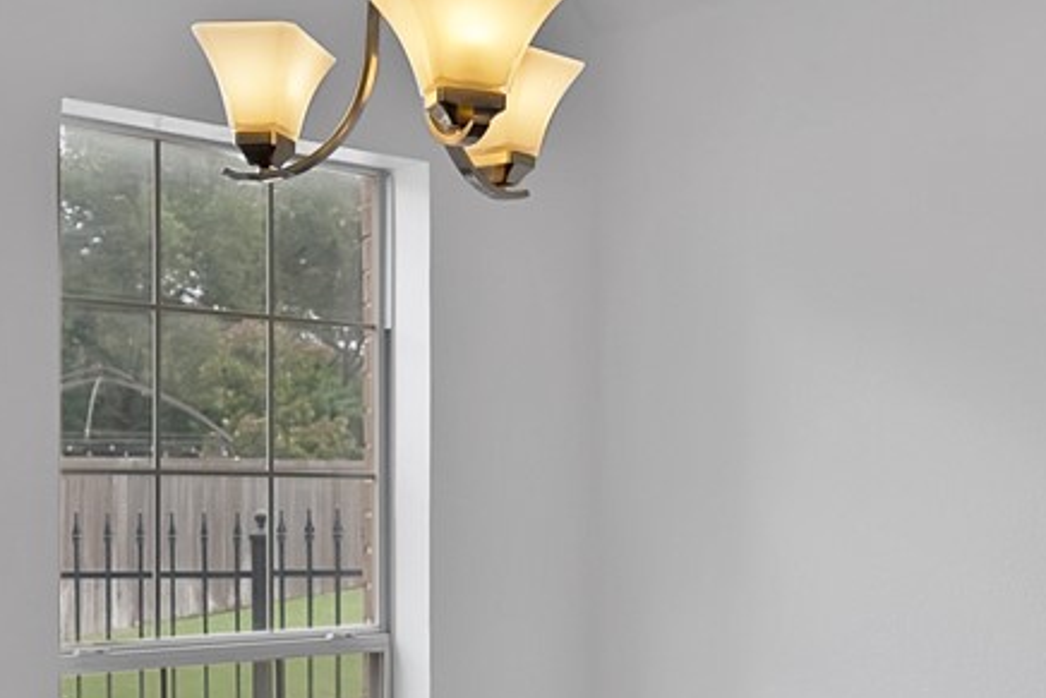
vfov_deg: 24.2
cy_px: 582
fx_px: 1598
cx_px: 545
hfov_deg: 36.2
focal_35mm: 55
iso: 640
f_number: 2.8
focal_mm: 12
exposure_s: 1/200
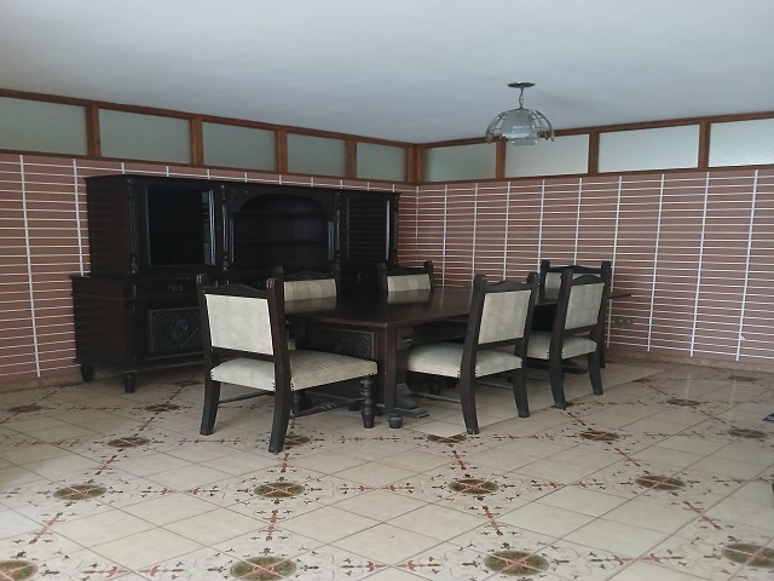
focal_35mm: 26
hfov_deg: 67.3
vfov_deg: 53.1
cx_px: 387
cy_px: 290
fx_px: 581
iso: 1250
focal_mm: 3.98
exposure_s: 1/16.7
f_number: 1.8
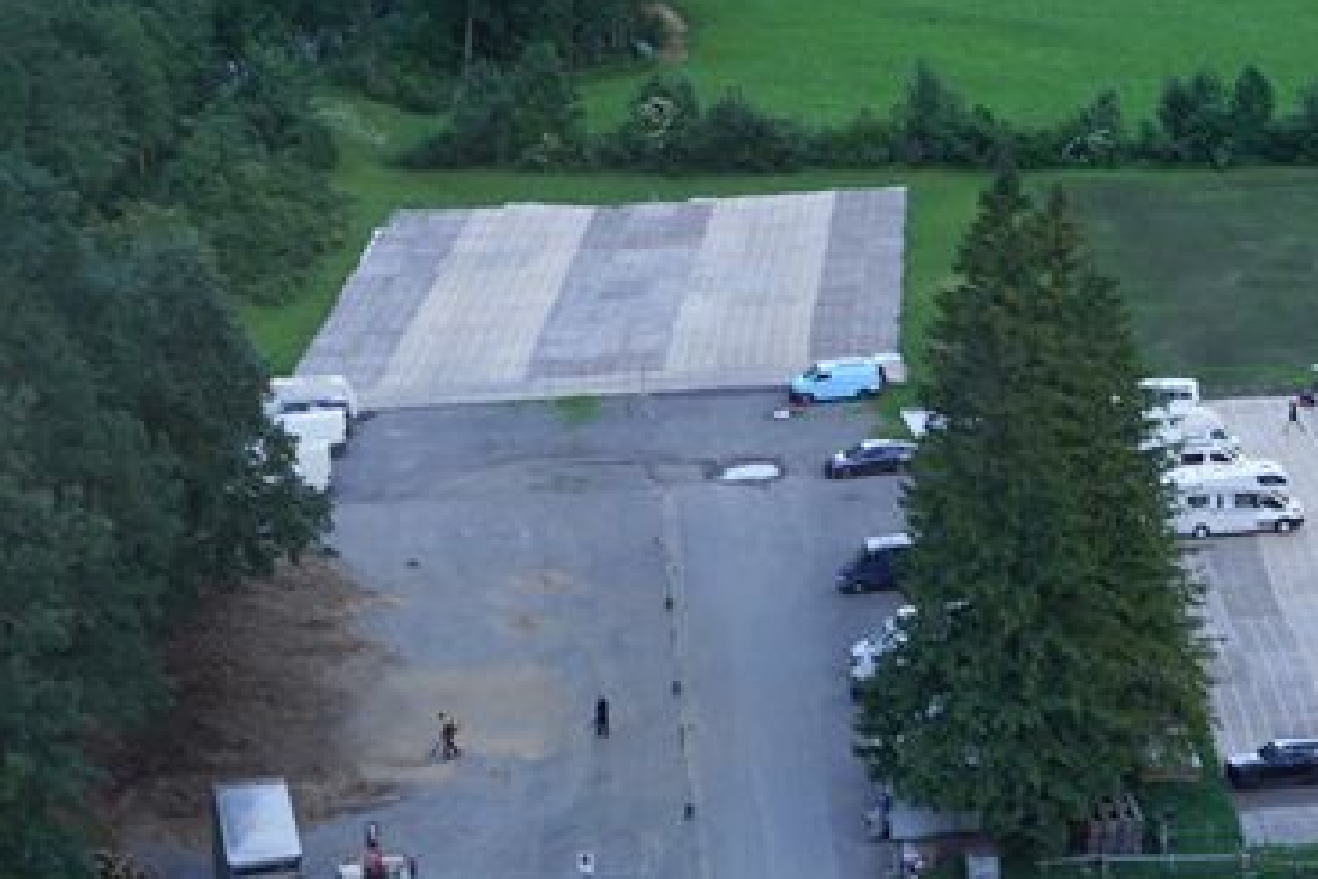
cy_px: -749
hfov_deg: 14.9
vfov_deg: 9.9
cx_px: 1783
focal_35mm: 131
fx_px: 4796
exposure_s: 1/100
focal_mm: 24
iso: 100
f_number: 3.5
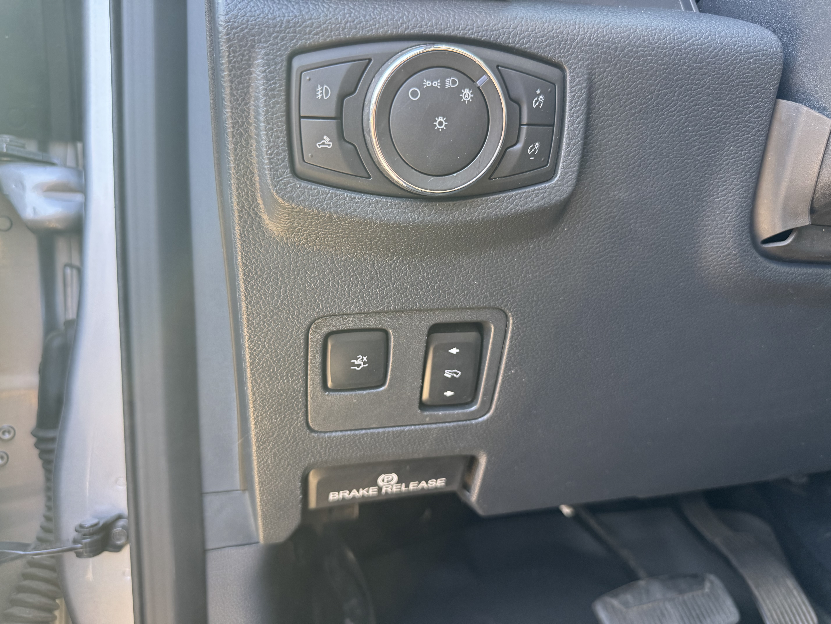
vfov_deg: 56.8
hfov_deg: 71.6
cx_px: 416
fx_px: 576
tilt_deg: -11.9
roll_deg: +1.2
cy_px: 312
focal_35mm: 24
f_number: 1.78
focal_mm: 6.76
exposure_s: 1/121
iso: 200
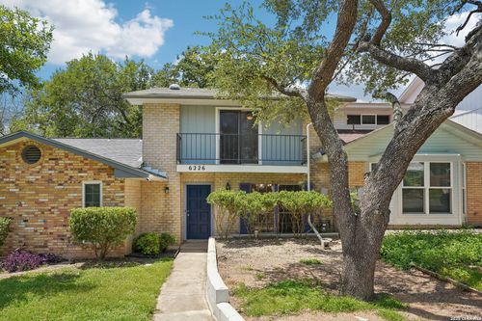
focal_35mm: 26
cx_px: 241
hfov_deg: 70.5
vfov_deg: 50.4
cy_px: 160
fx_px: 341
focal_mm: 25.5
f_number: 8
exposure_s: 1/125
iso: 100
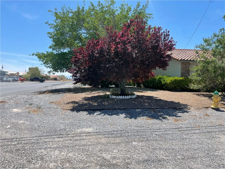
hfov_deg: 67.3
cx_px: 112
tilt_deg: +0.0
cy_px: 84
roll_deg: -0.8
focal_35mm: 26
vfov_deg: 53.1
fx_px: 169
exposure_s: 1/3300
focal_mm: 4.2
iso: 32
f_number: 1.6
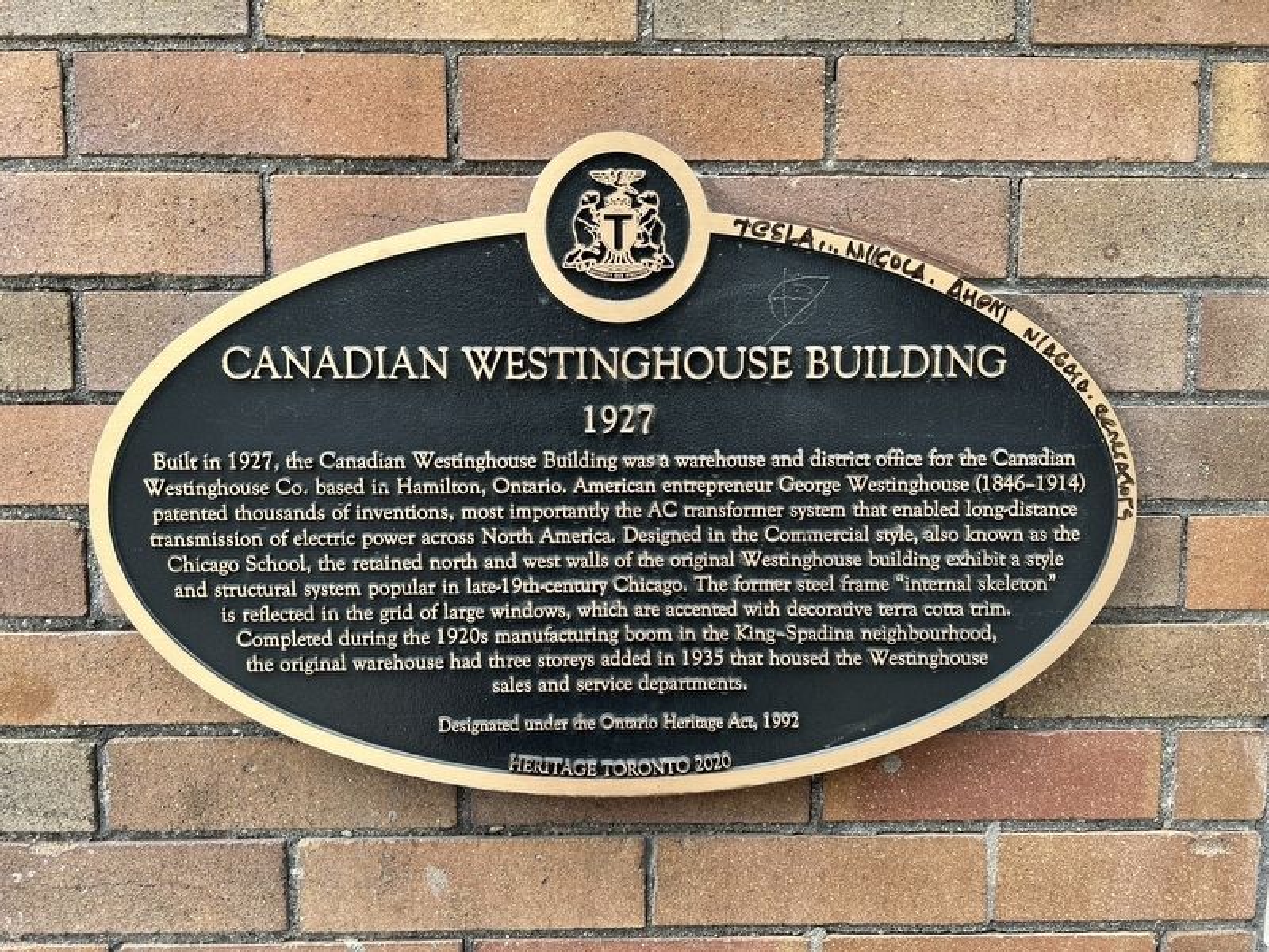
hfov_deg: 67.3
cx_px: 634
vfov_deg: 53.1
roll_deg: -0.1
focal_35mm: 26
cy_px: 476
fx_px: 953
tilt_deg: -4.7
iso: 40
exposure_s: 1/155
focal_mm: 5.7
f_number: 1.5
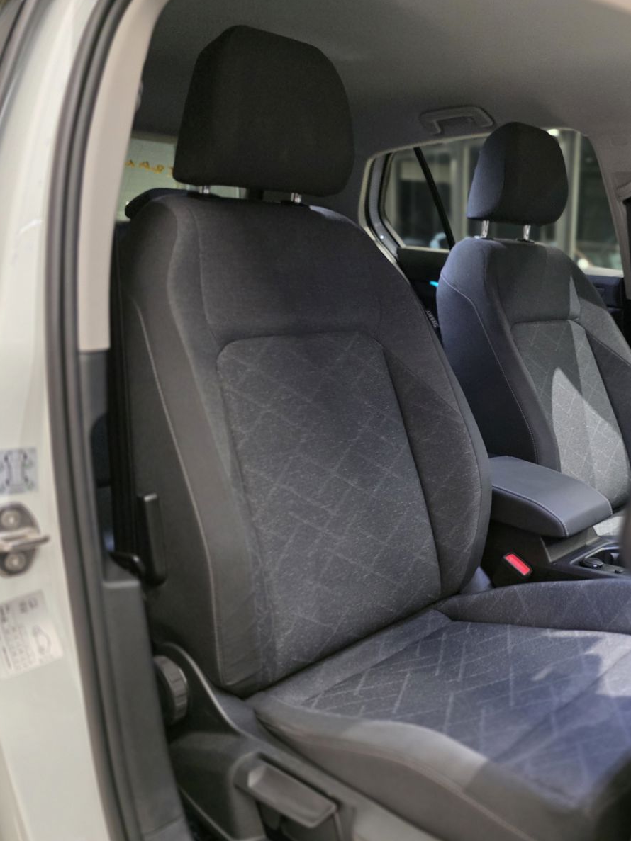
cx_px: 506
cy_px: 417
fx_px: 754
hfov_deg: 43.3
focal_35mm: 31
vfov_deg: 58.4
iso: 1600
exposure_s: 1/100
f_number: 1.7
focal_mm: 6.3
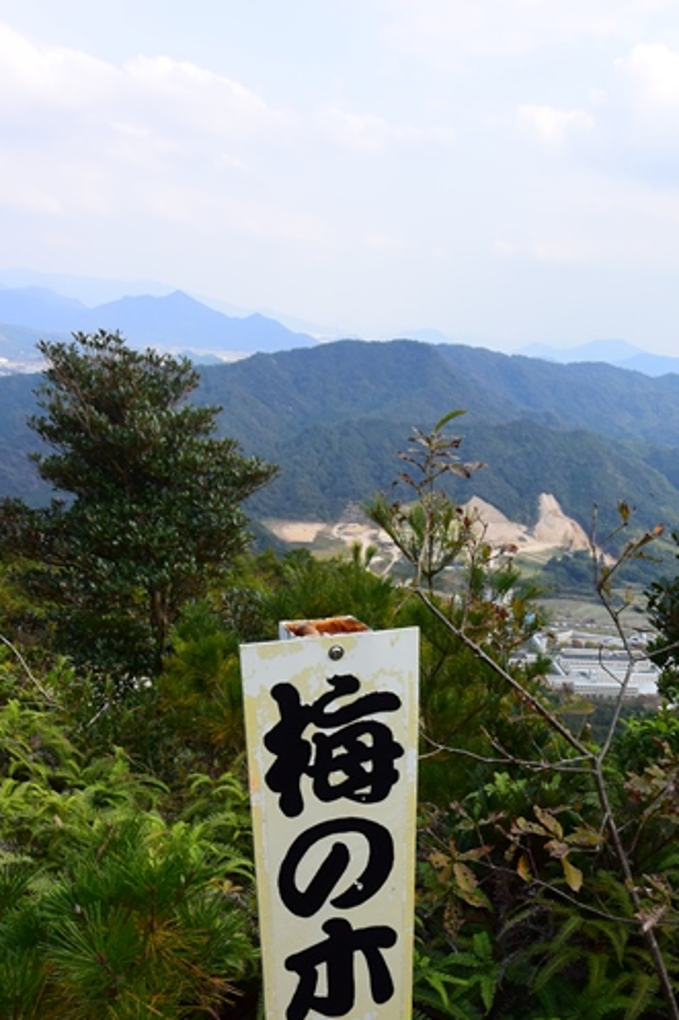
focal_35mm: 29
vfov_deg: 60.5
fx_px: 821
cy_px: 755
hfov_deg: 44.7
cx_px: 405
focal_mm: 6.7
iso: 200
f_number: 6.3
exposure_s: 1/250
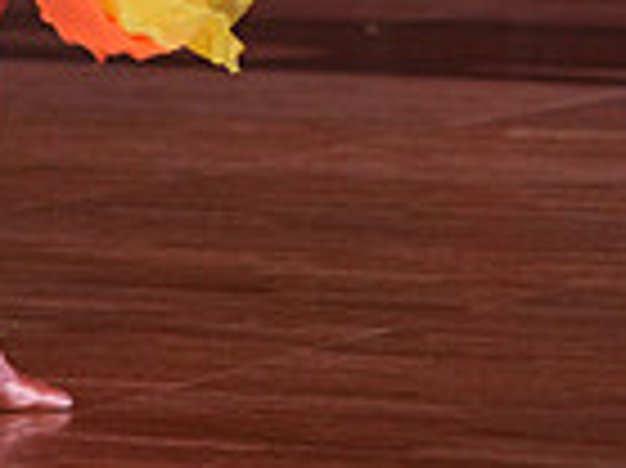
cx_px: -223
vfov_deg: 3.8
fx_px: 7101
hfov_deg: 5.0
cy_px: -270
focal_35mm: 393
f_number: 4
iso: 1250
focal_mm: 98
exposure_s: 1/500
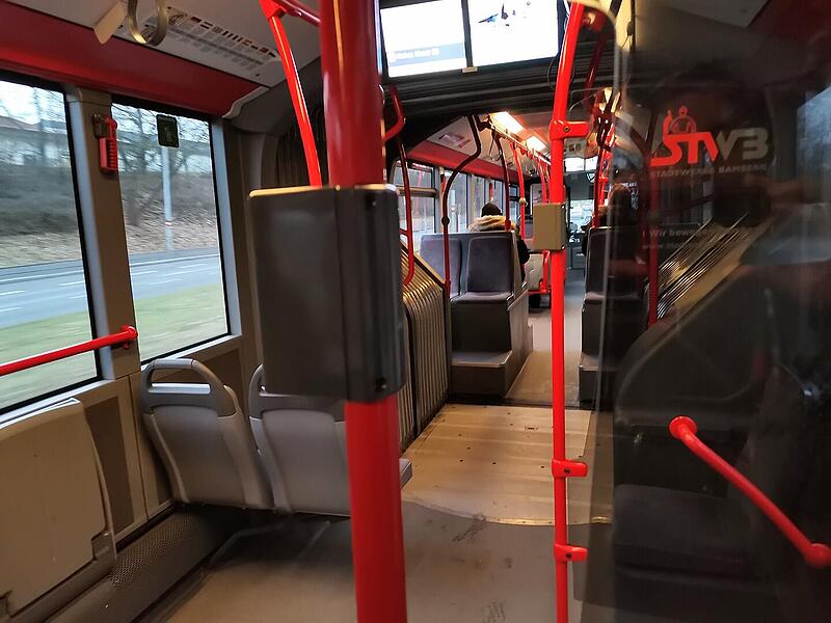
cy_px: 312
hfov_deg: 67.3
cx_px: 416
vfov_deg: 53.1
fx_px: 624
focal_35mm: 26
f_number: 1.8
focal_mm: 4.75
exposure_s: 1/33.3
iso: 800
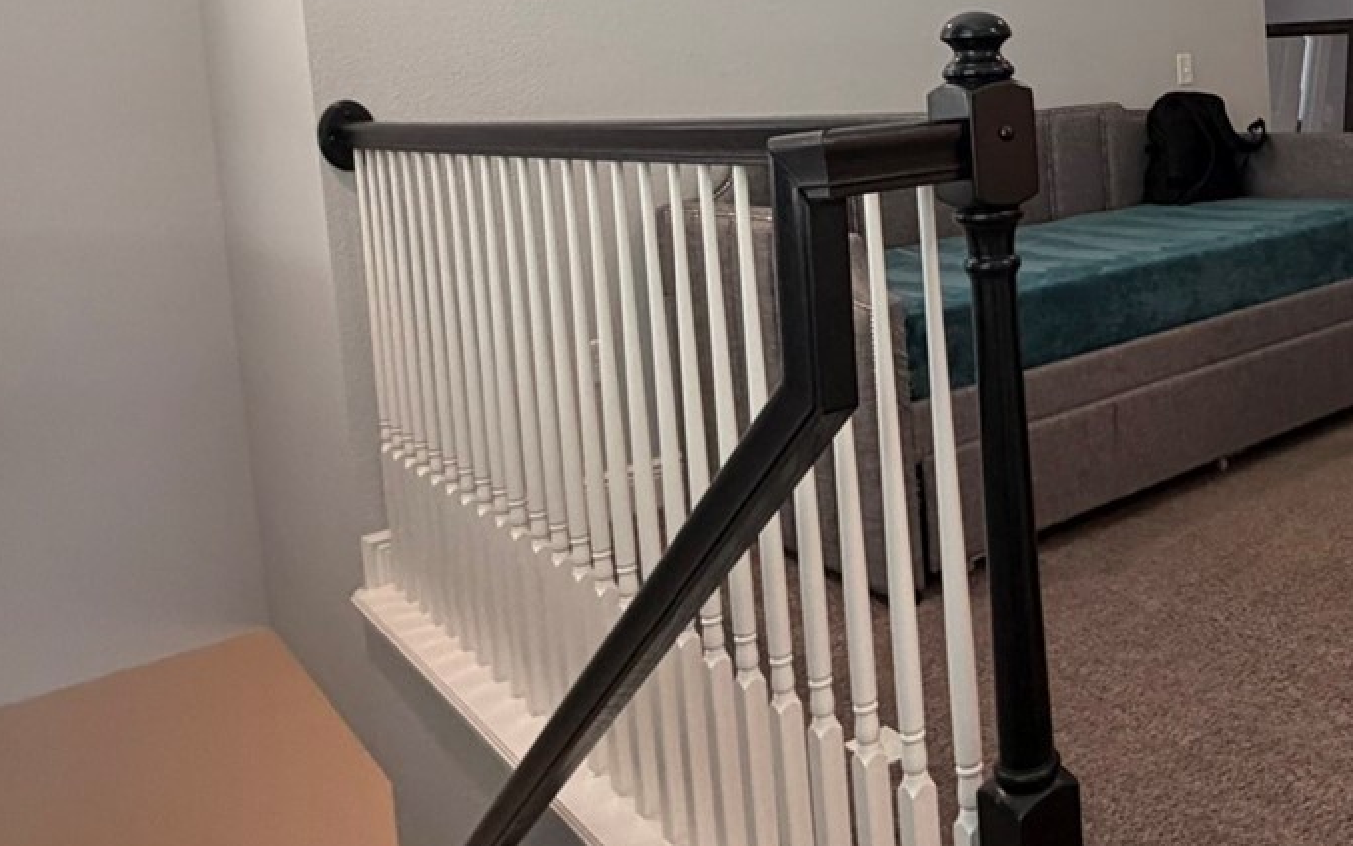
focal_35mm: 35
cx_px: 1265
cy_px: 126
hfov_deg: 48.3
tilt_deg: -4.0
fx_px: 1291
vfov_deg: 34.7
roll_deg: +3.3
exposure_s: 1/60
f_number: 2.2
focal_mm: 2.22
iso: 320
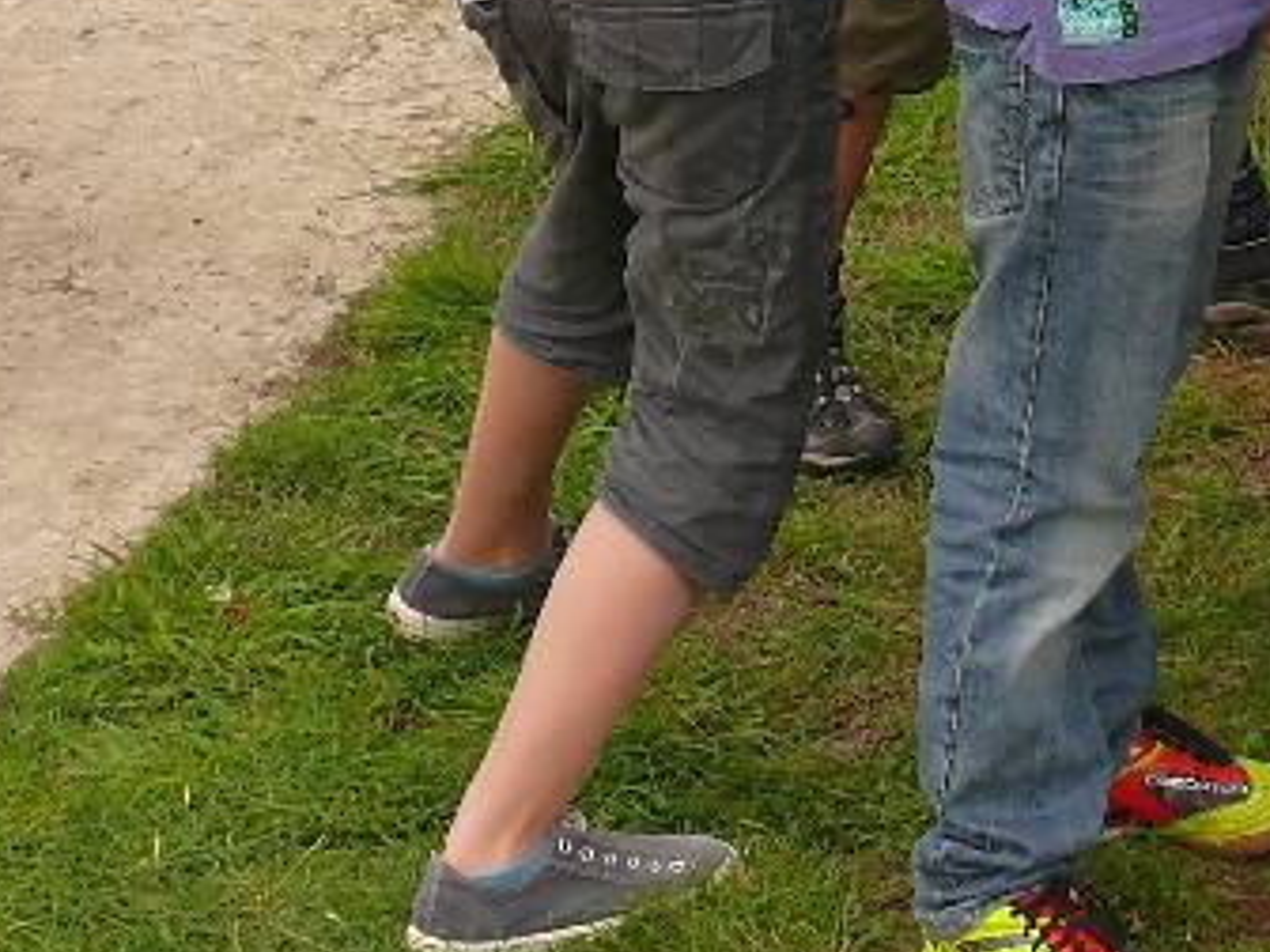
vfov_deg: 14.5
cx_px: 1457
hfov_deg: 18.7
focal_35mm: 100
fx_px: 3669
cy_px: -87
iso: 100
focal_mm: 7.4
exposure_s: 1/200
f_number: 4
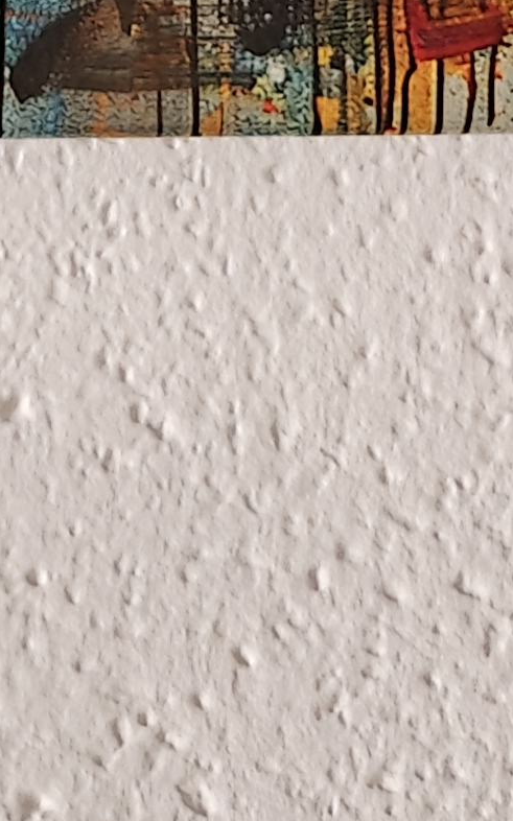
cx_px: -3
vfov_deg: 13.4
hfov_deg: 10.2
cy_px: -959
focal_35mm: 127
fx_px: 2842
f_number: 1.6
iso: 1250
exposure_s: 1/91
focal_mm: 6.06
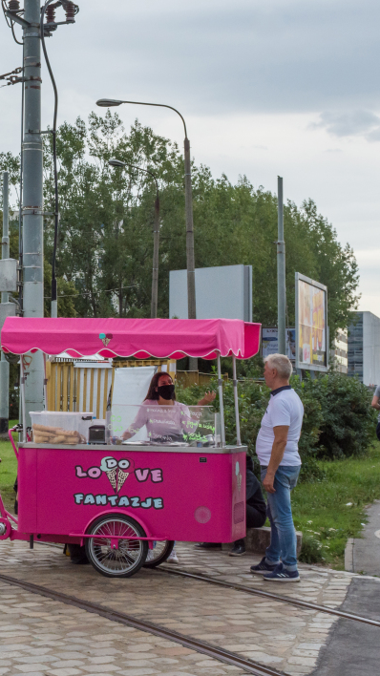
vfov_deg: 29.4
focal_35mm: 72
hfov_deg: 16.4
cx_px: -3
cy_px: 295
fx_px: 1288
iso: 800
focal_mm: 27
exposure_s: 1/320
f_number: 8
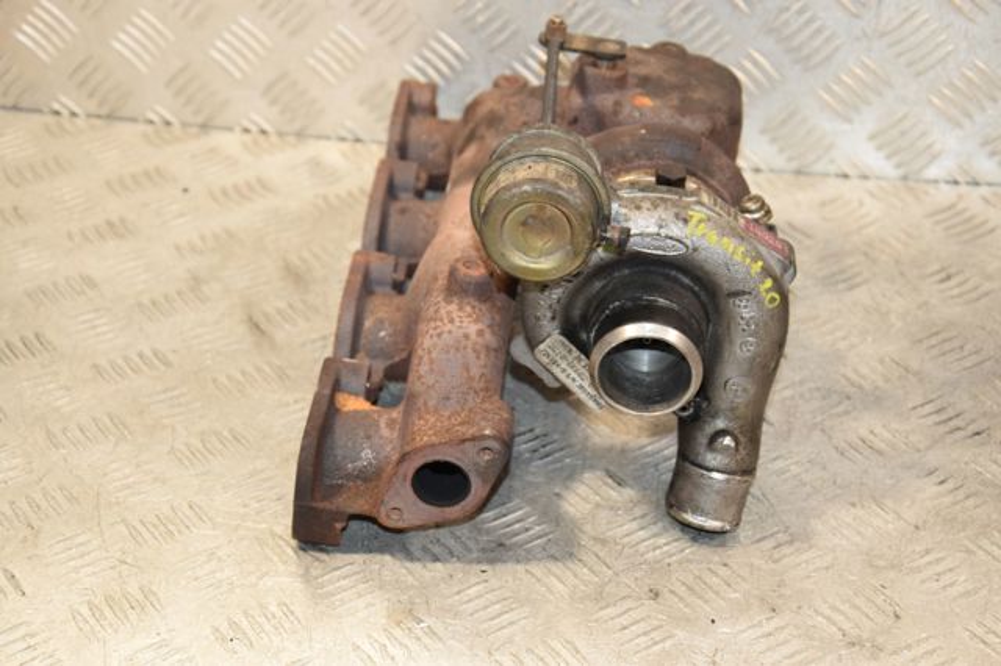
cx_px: 500
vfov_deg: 18.2
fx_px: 2084
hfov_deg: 27.0
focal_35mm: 75
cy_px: 333
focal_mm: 50
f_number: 5.6
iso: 1600
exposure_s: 1/200
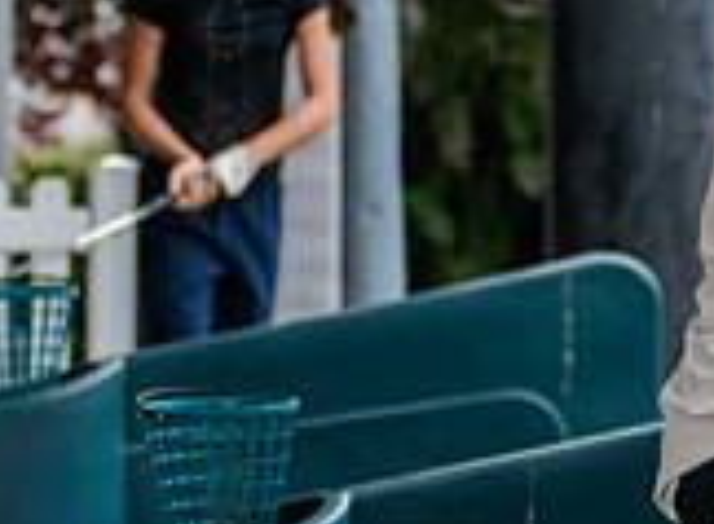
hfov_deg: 5.8
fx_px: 7084
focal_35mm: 346
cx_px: 668
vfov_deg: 4.2
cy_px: 274
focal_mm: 80
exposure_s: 1/400
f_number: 2.8
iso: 800
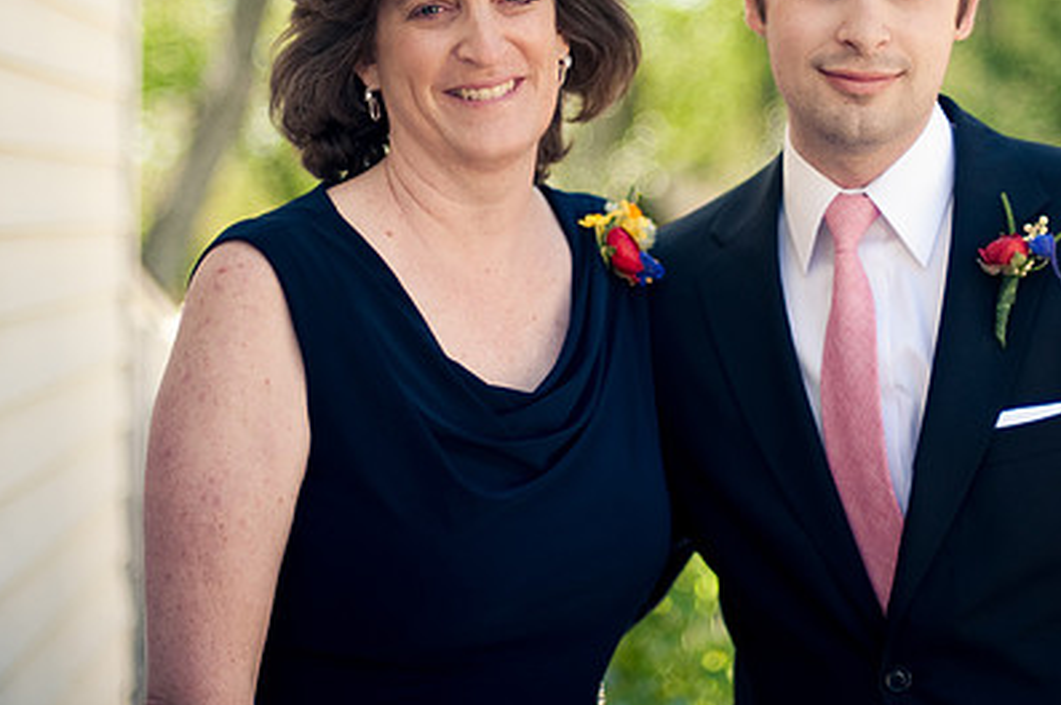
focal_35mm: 73
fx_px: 2150
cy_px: 195
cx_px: 681
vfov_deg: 18.5
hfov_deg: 27.6
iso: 200
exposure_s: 1/2000
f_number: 1.4
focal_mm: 50
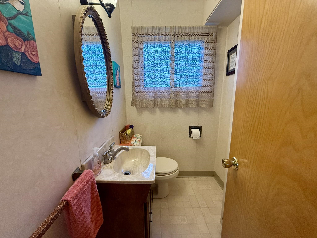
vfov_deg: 85.7
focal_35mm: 14
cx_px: 158
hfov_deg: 102.1
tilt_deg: -11.2
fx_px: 128
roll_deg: -0.1
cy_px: 119
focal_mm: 2.22
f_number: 2.2
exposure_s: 1/120
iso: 250
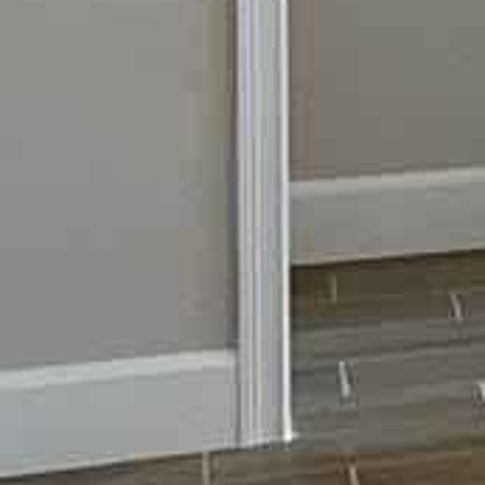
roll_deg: -1.8
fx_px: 3361
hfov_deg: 6.6
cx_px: 1929
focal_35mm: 212
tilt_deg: -4.3
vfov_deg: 8.0
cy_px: -378
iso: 64
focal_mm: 5.7
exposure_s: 1/120
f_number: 1.5
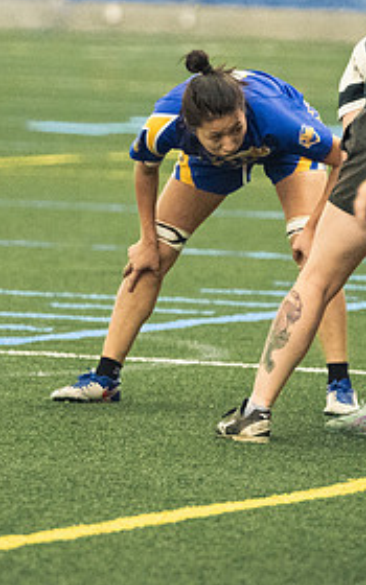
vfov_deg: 3.3
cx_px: 163
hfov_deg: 2.1
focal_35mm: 634
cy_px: 236
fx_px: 10118
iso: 12800
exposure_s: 1/500
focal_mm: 200
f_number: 2.8
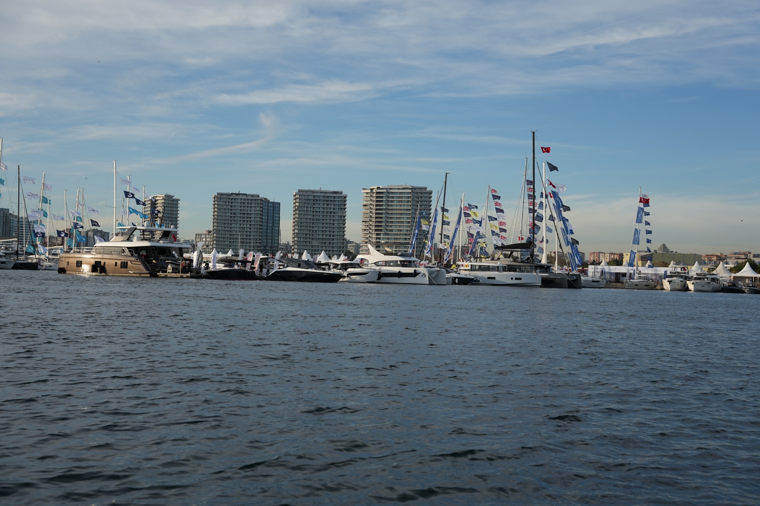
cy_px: 253
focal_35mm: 49
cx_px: 380
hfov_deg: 40.6
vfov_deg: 27.7
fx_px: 1028
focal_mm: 48.7
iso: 250
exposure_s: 1/1250
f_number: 5
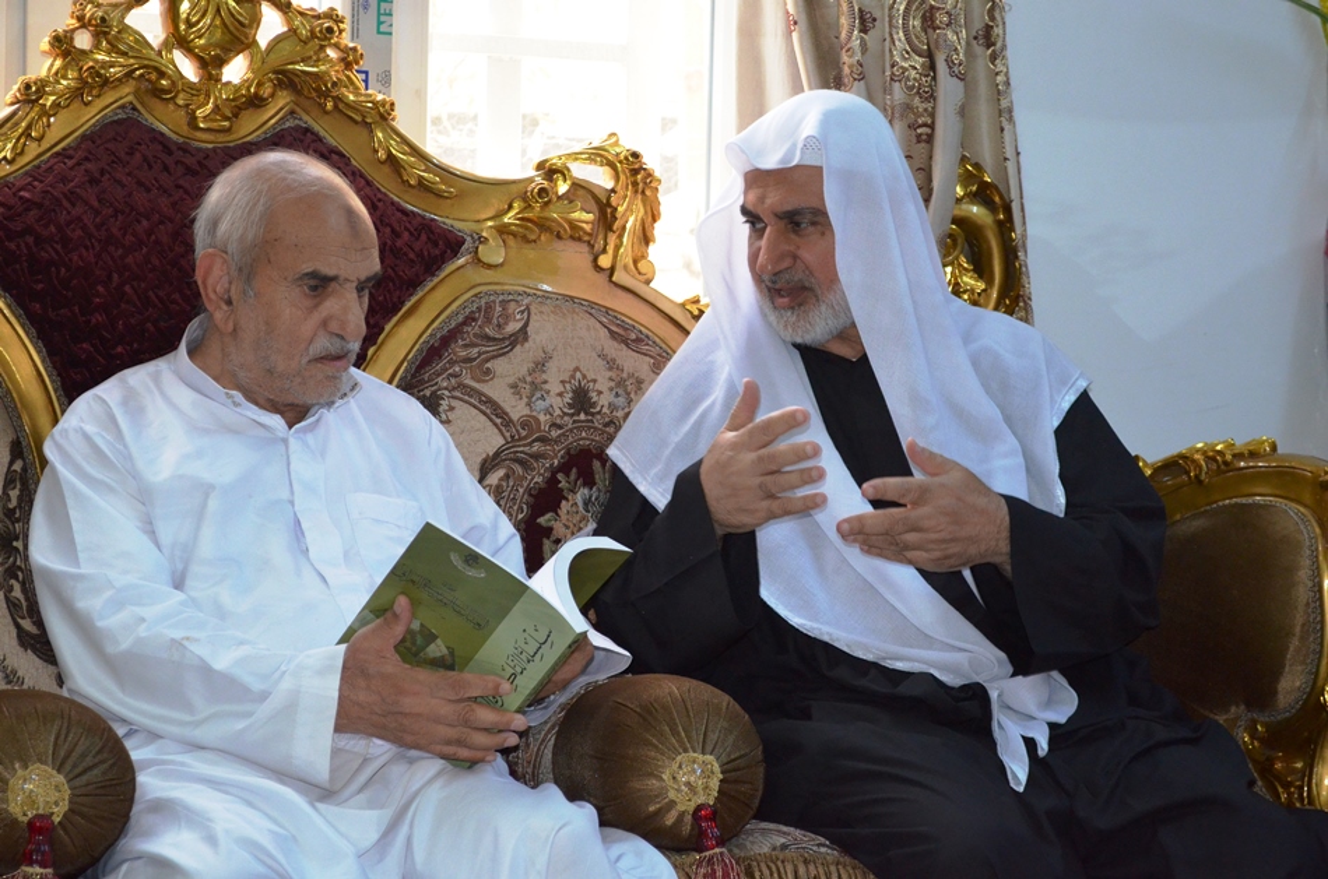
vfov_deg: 16.5
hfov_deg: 24.7
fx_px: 3037
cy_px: 440
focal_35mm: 82
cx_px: 664
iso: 2500
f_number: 5.6
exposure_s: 1/60
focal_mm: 55
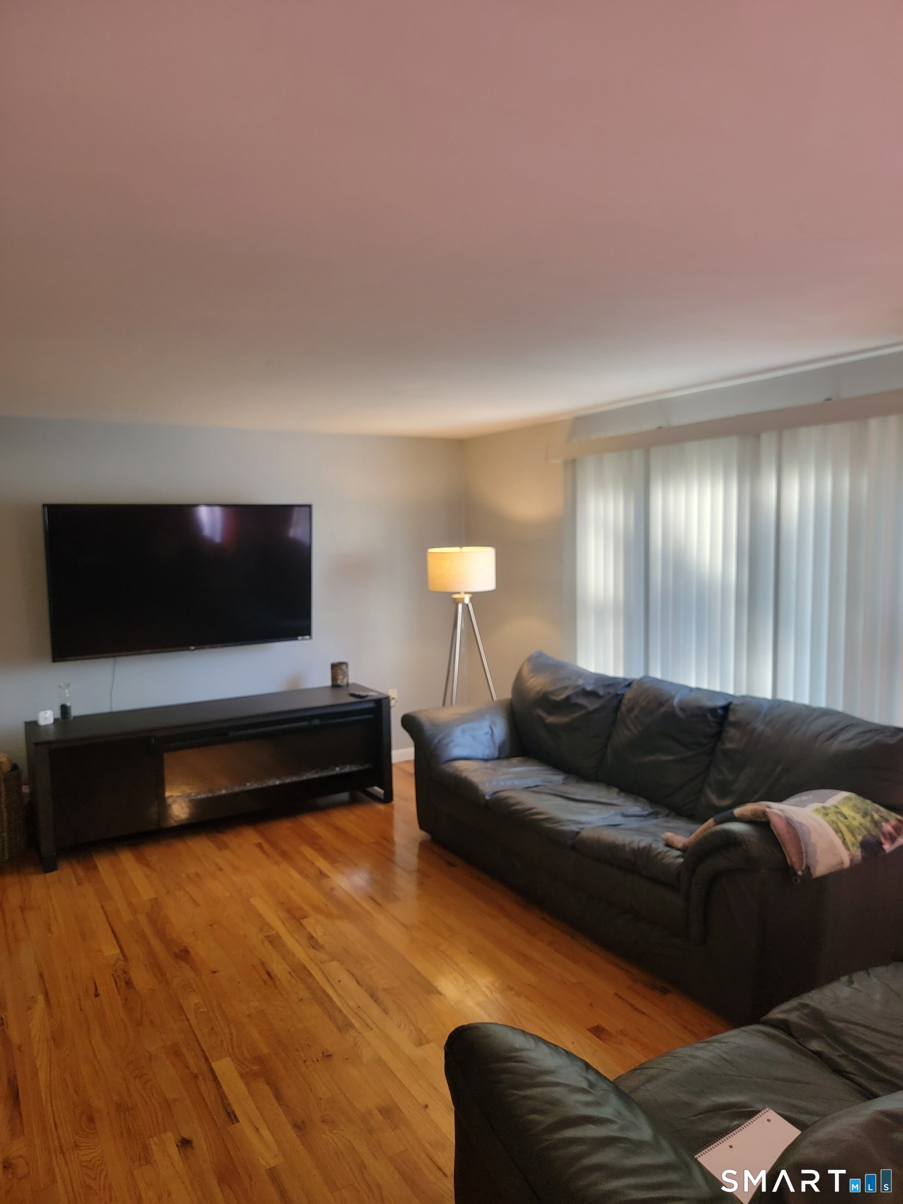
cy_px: 602
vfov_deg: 71.6
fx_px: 835
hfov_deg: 56.8
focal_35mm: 24
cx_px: 452
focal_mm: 6.7
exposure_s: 1/120
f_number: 1.8
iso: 320
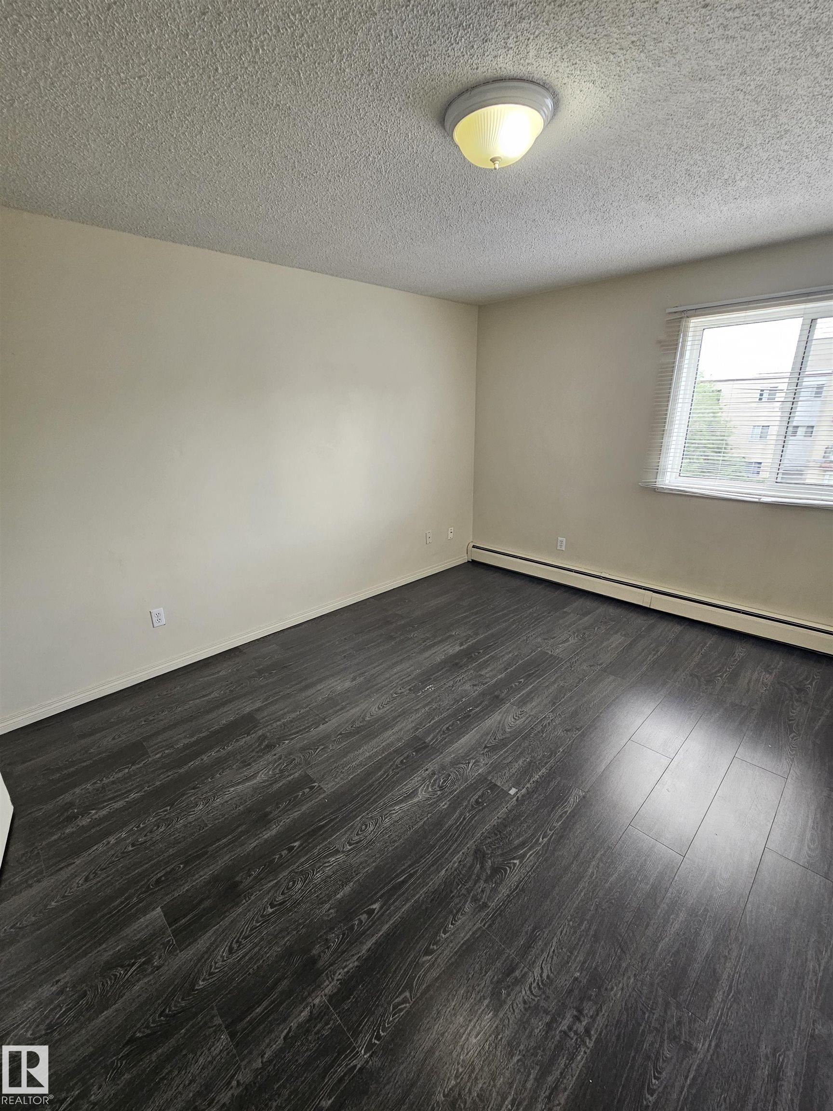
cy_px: 556
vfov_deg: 106.2
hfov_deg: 89.9
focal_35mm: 13
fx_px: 417
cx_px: 416
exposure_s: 1/60
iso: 160
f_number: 2.2
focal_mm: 2.2
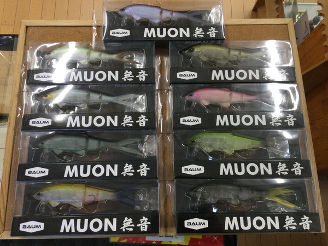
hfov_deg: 58.4
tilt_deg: -76.2
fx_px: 294
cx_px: 164
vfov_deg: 45.4
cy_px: 123
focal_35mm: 31
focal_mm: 3.3
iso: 32
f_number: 2.4
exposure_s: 1/30
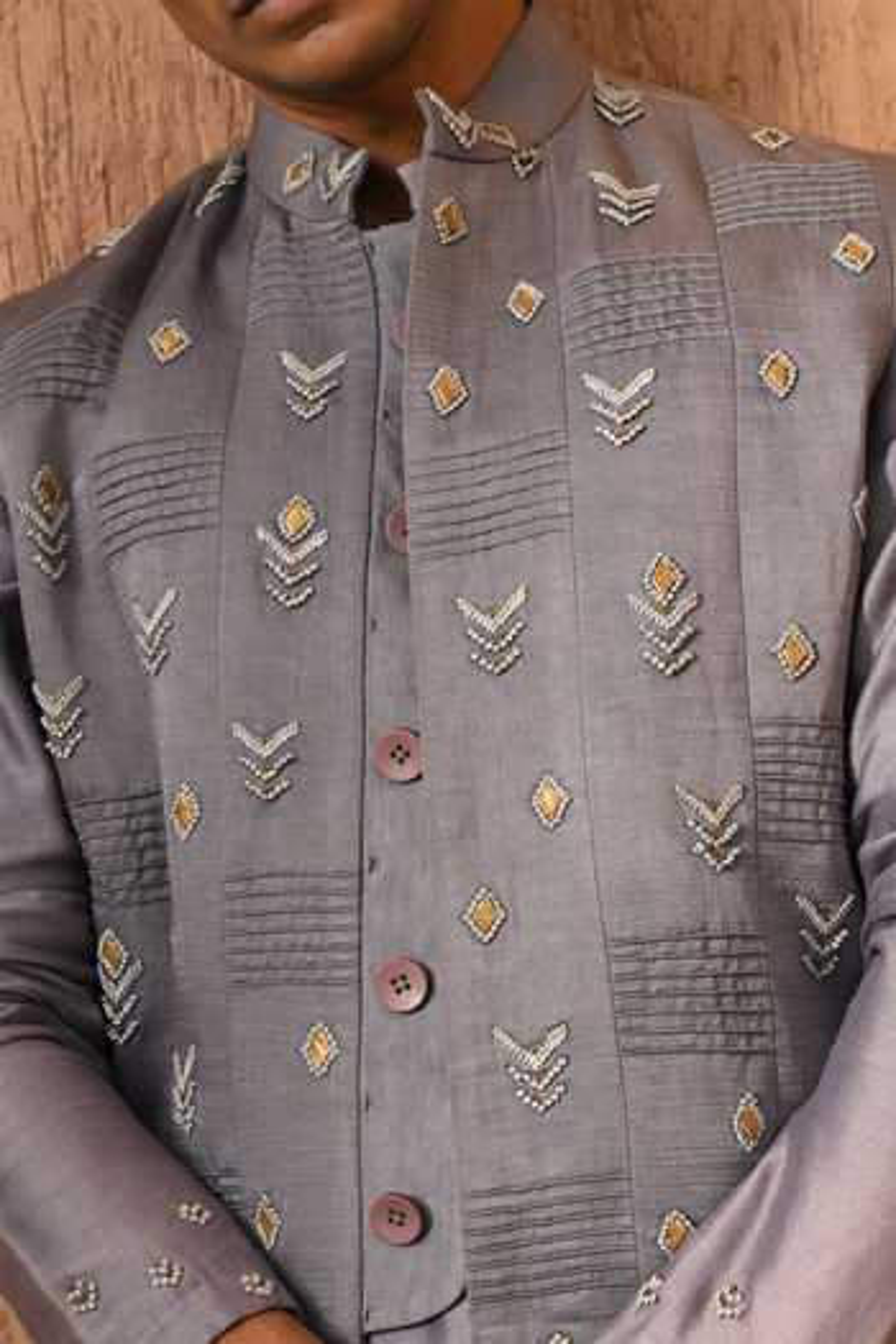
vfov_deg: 24.8
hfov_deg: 16.7
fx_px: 3061
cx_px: 448
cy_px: 672
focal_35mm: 82
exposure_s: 1/160
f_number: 7.1
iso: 250
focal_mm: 82
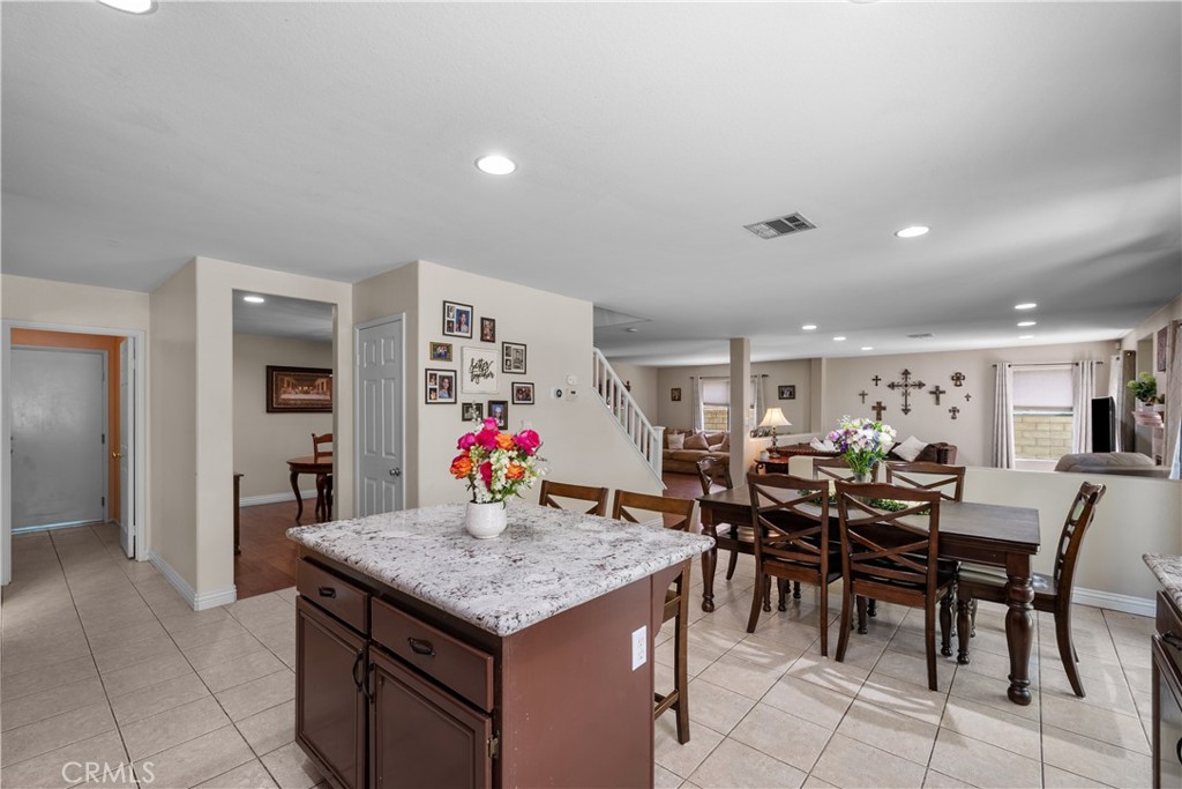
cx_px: 591
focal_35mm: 15
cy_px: 394
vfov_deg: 77.3
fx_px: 493
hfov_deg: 100.4
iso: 100
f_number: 9
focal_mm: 15
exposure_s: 1/1.25
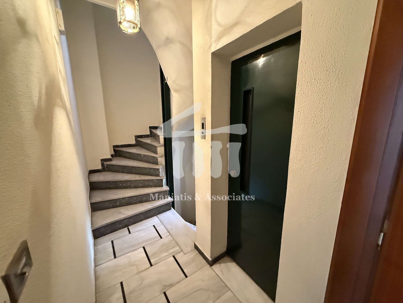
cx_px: 202
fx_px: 163
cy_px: 152
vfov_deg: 85.7
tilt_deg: -11.6
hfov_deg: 102.1
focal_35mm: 14
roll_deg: +1.0
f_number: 2.2
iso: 1250
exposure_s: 1/50
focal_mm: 2.22
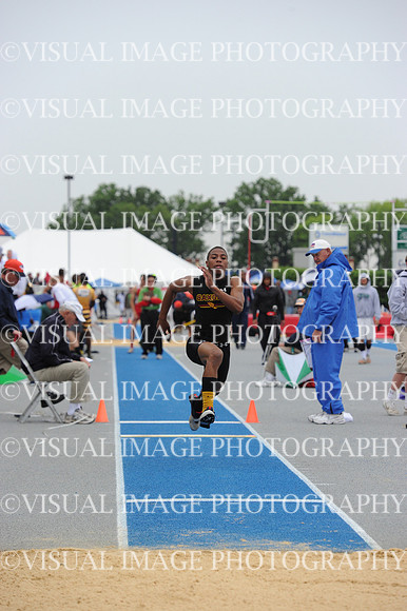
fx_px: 2462
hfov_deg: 9.5
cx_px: 204
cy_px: 306
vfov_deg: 14.2
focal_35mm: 145
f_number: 5
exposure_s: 1/2000
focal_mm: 145
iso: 1600
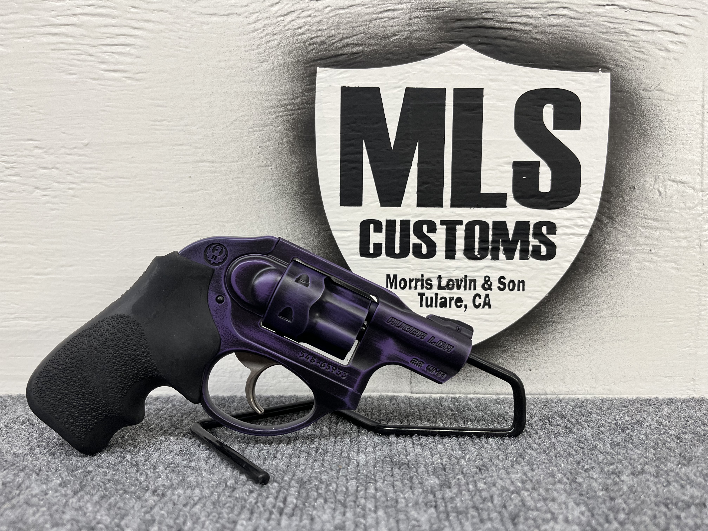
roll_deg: +0.6
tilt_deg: -4.6
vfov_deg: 53.1
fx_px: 532
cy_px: 266
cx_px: 354
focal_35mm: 26
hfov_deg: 67.3
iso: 125
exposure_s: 1/120
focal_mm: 5.1
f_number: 1.6
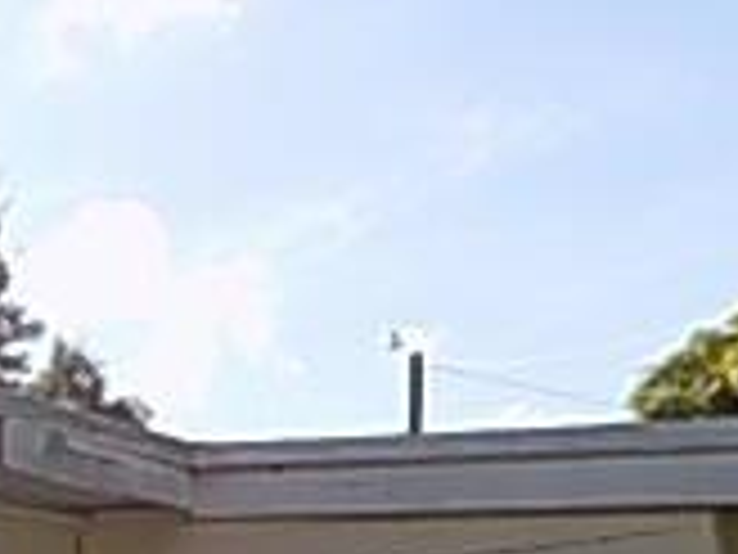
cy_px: 896
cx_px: -472
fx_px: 1919
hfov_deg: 18.4
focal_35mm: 90
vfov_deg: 14.9
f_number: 3.1
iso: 80
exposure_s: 1/1000
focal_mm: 4
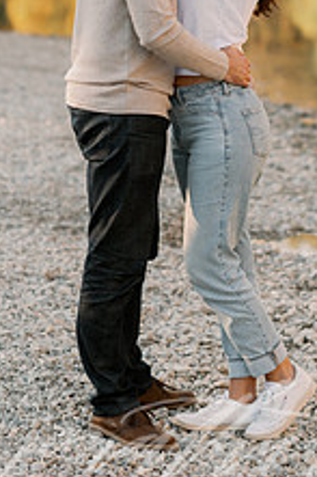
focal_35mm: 173
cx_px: 231
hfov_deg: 7.9
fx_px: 2288
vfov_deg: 11.8
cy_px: 45
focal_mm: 85
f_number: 2.8
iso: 160
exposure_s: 1/500
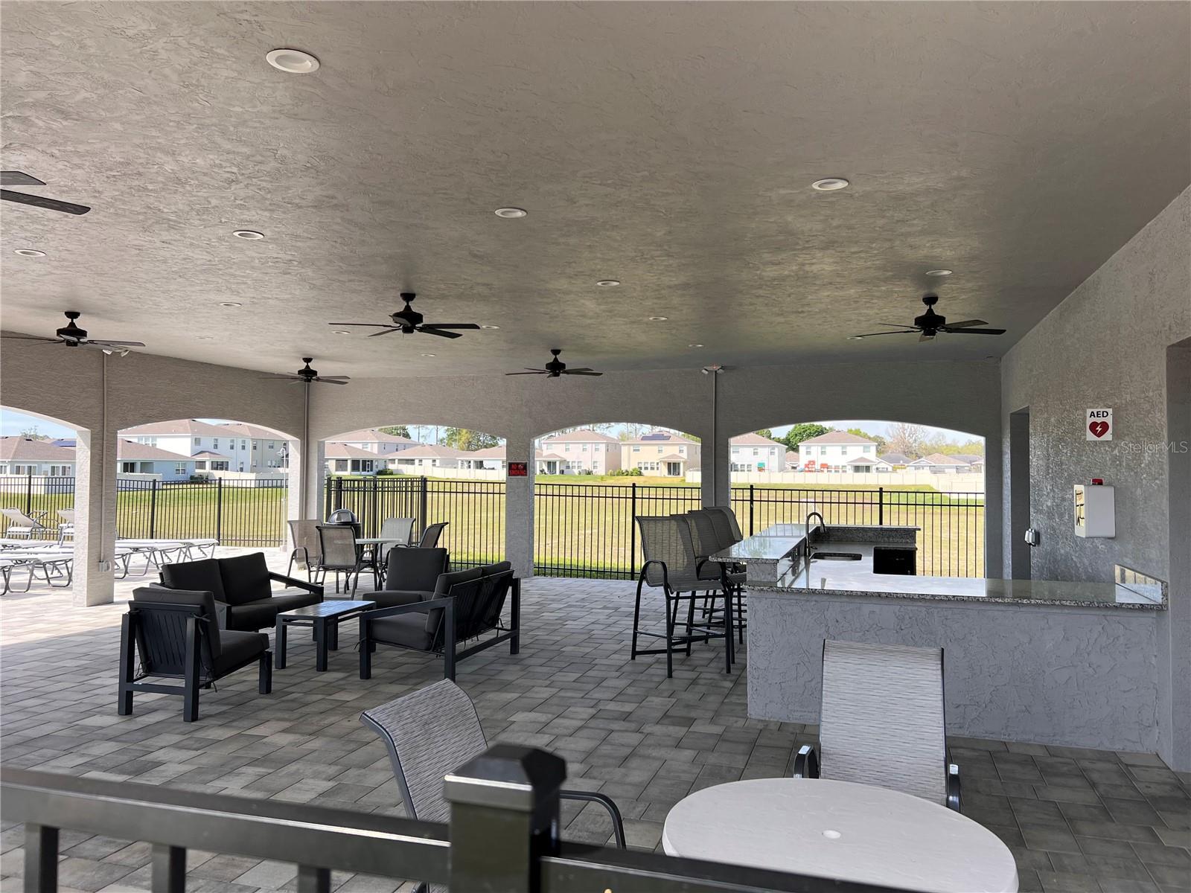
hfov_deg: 67.3
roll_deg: -0.4
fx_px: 895
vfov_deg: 53.1
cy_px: 446
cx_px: 596
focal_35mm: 26
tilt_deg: +0.8
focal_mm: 5.7
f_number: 1.5
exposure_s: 1/957
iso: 50
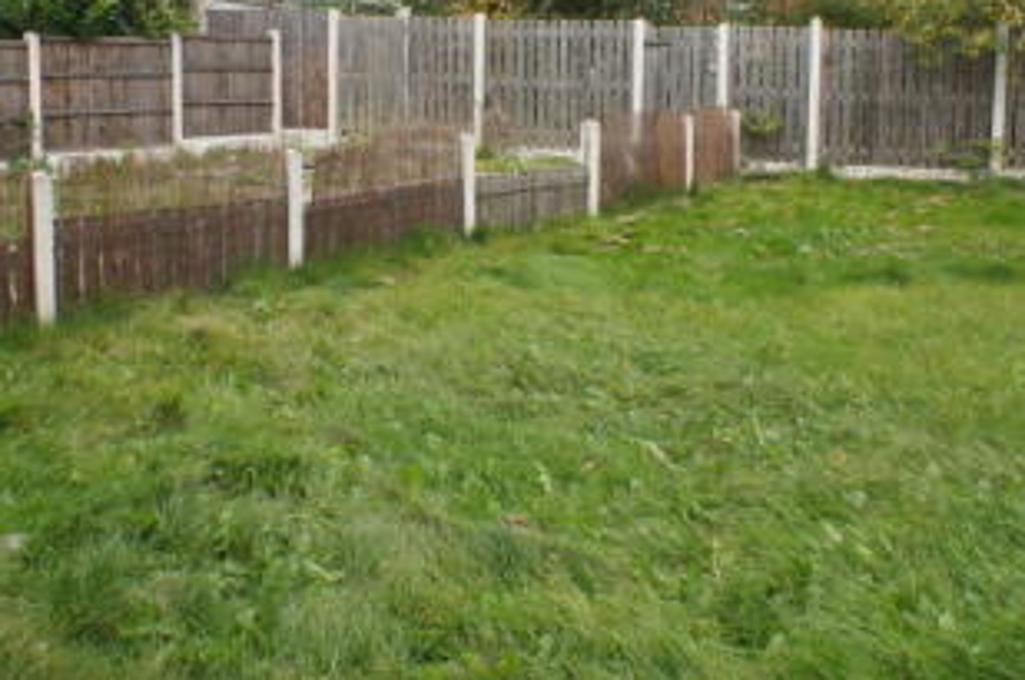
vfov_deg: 26.1
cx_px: 395
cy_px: 186
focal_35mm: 51
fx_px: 1450
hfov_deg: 38.7
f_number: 5.6
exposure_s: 1/125
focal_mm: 16
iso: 200
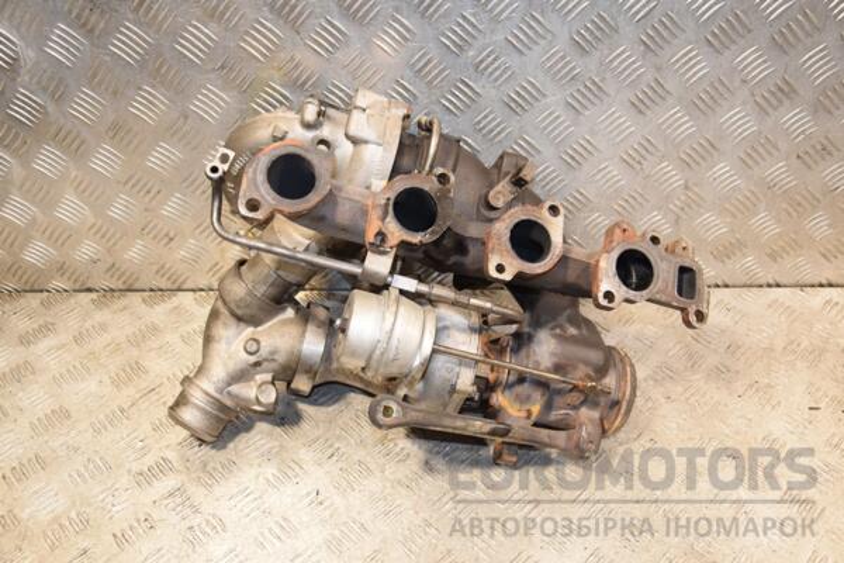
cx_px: 422
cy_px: 282
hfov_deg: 57.2
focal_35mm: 33
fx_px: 774
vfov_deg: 40.0
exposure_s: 1/160
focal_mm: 22
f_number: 5
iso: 800
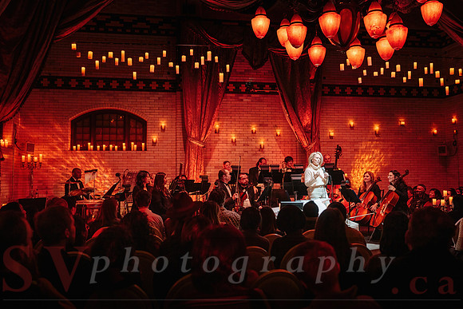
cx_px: 229
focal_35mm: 36
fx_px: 457
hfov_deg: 53.7
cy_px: 155
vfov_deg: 37.3
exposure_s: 1/80
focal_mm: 35
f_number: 2.8
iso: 1600
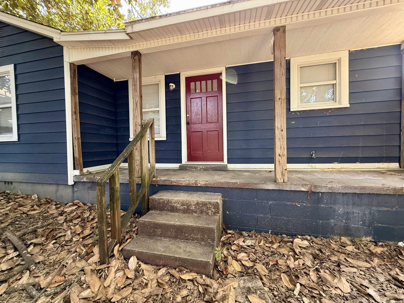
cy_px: 152
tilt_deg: -1.5
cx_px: 202
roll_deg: +1.0
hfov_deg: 102.1
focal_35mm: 14
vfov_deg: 85.7
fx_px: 163
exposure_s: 1/99
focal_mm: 2.22
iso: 200
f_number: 2.2
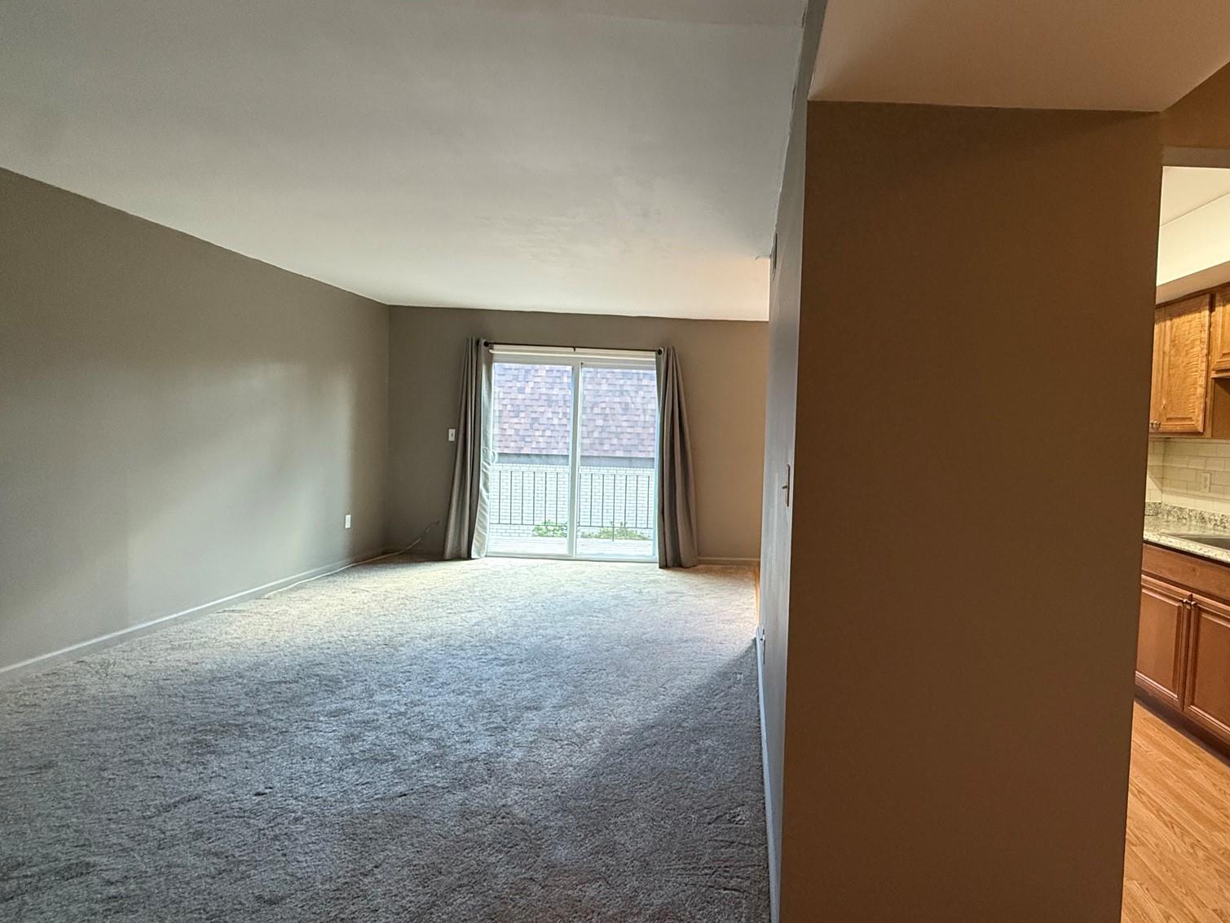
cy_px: 463
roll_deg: -2.0
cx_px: 763
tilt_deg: -1.9
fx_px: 675
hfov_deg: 83.2
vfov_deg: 68.7
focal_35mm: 19
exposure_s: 1/120
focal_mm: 2.22
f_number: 2.2
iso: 400
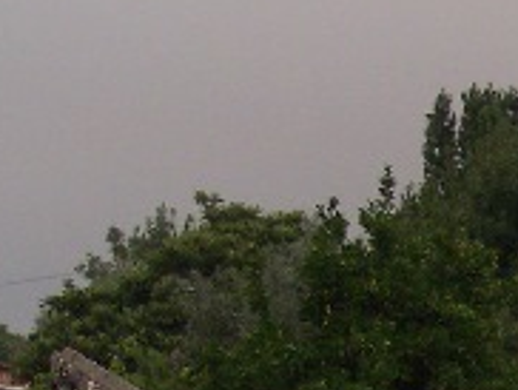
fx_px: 2502
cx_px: 1073
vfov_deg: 8.6
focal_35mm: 167
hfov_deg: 10.7
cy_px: 686
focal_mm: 8
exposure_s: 1/90
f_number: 2.8
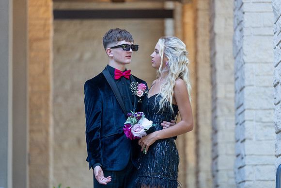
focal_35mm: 154
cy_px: 94
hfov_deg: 13.3
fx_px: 1201
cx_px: 140
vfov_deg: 8.9
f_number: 2.8
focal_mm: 148
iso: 1000
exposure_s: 1/320
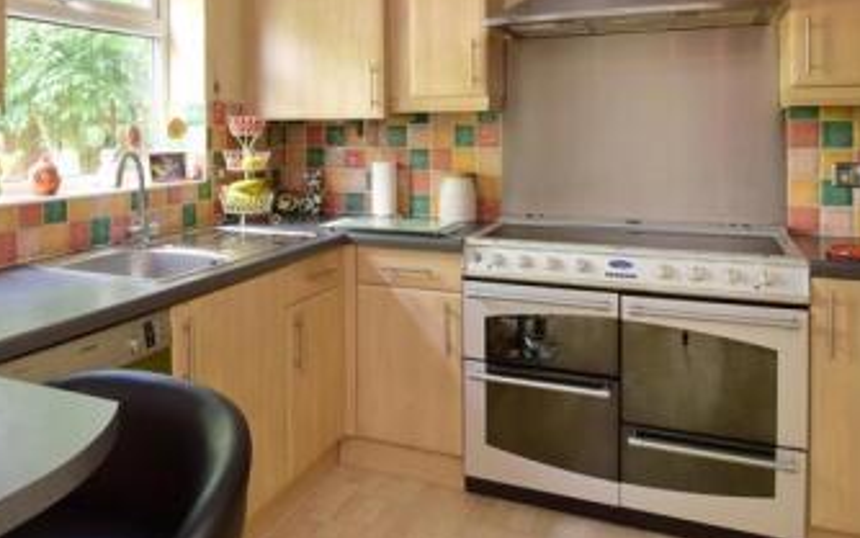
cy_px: 127
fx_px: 703
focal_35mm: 30
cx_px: 296
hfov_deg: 61.5
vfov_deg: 40.6
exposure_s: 1/4
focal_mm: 10
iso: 400
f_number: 11
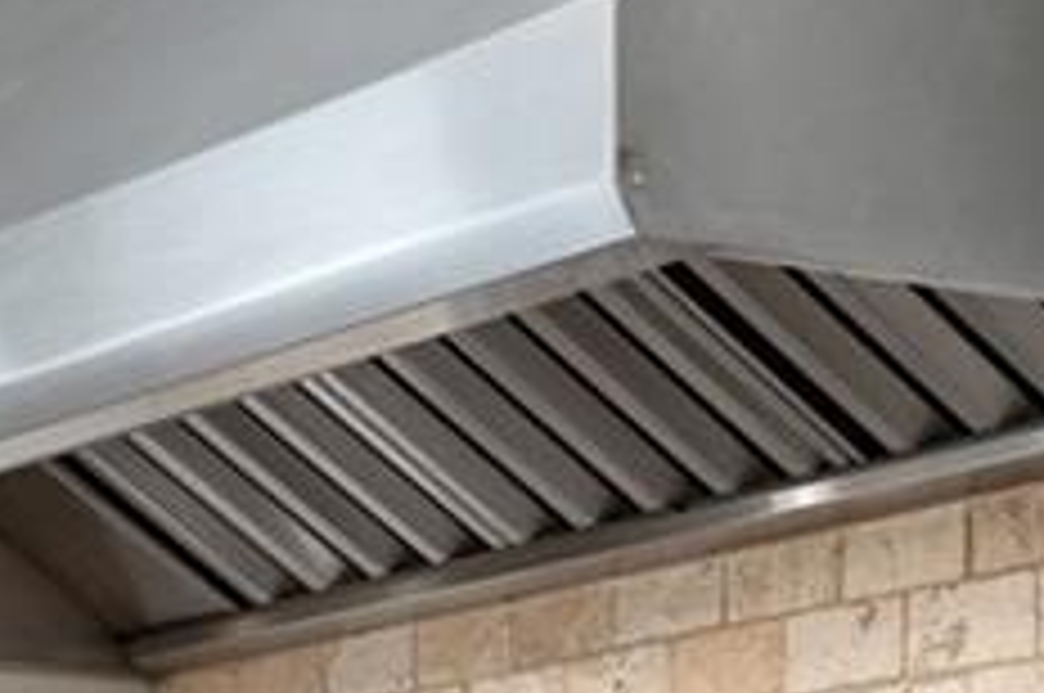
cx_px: -230
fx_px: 4605
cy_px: 1364
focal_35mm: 159
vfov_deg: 8.2
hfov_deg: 12.6
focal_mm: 24
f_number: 2.8
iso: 400
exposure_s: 1/40
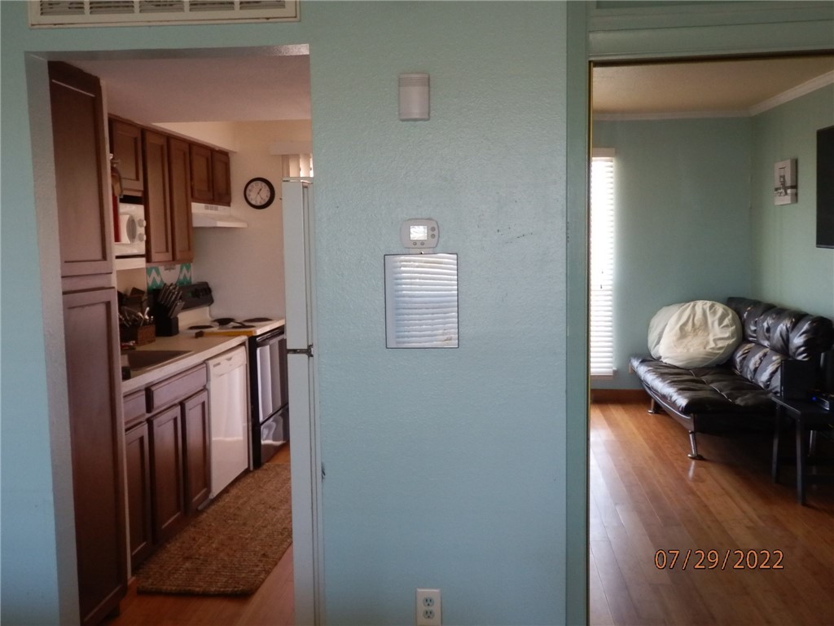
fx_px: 723
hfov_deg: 60.0
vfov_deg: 46.8
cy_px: 313
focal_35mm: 30
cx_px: 417
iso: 400
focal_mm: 5.5
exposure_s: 1/40
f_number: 3.3
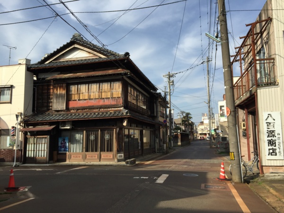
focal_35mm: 29
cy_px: 106
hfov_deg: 61.7
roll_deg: +0.8
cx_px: 142
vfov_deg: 48.2
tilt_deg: +4.4
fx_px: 238
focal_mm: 4.15
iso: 32
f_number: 2.2
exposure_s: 1/1647
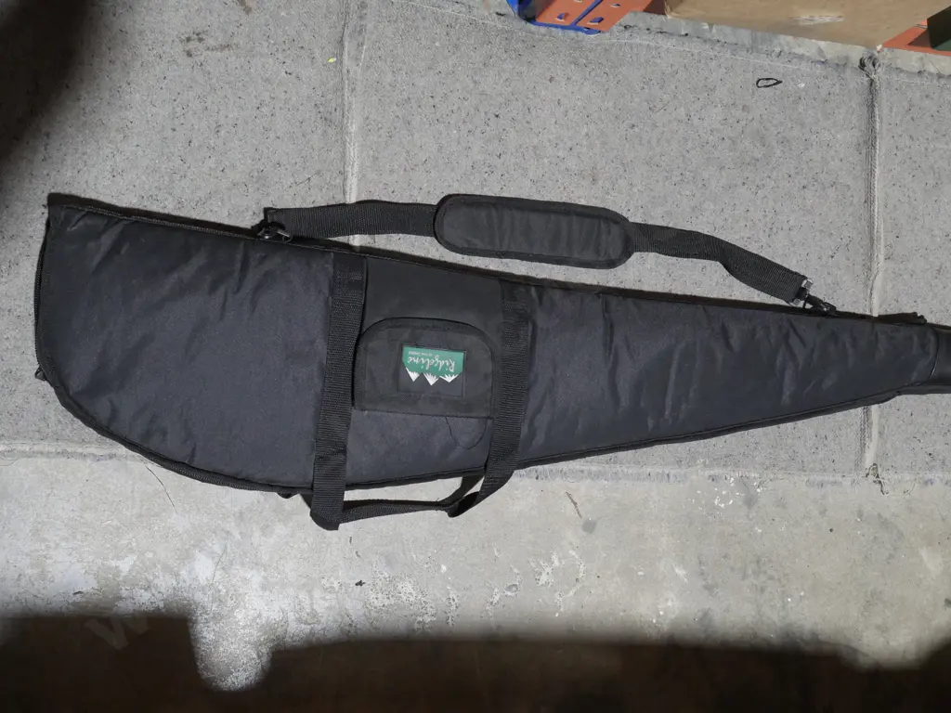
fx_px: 1154
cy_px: 356
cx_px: 476
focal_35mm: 42
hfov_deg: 44.8
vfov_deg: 34.3
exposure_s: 1/60
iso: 1600
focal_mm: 21
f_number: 7.1
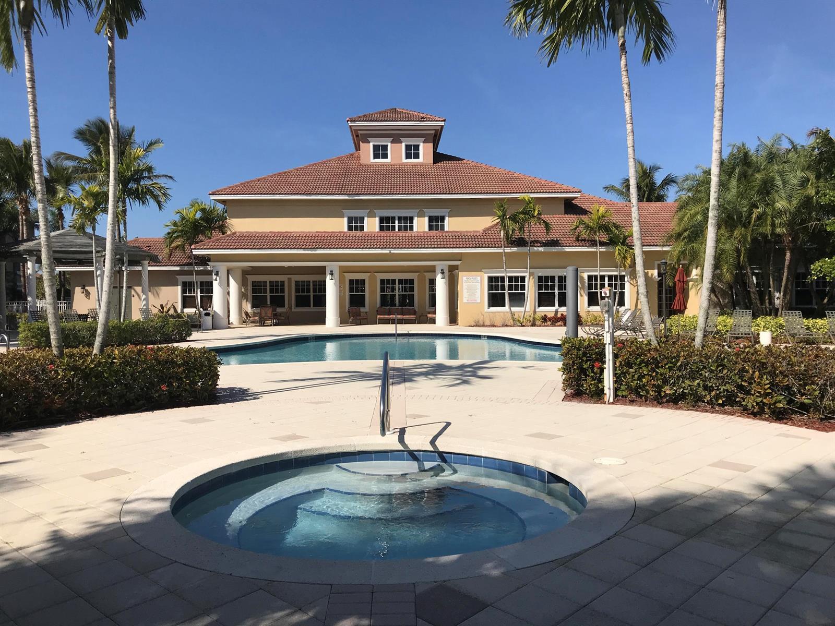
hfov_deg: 63.4
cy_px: 313
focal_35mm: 28
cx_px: 418
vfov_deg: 49.7
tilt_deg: -1.5
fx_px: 675
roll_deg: +0.1
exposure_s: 1/4367
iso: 20
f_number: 1.8
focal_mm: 3.99
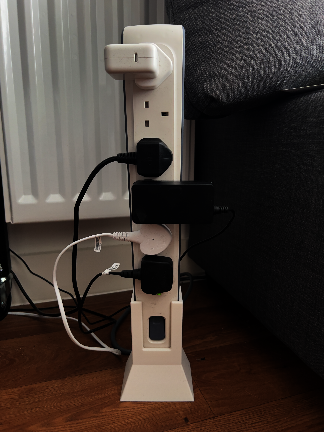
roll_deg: -0.3
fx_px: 324
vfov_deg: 67.3
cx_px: 162
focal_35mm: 26
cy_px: 216
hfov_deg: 53.1
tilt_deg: -12.3
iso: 500
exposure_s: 1/60
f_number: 1.5
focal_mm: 5.7
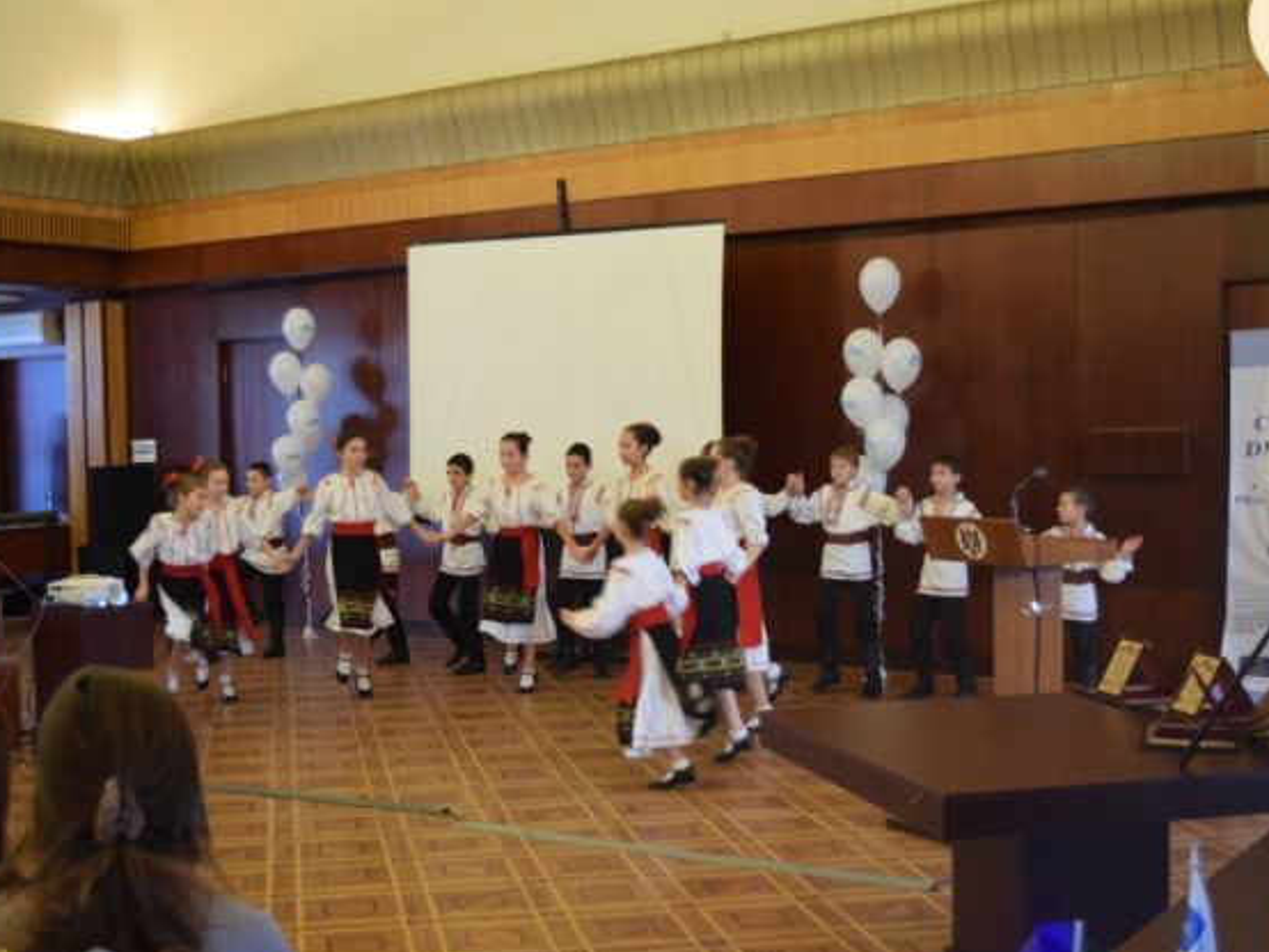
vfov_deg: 30.6
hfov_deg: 40.0
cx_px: 582
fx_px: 1744
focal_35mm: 48
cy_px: 478
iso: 2200
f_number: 4.2
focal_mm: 29
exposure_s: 1/60
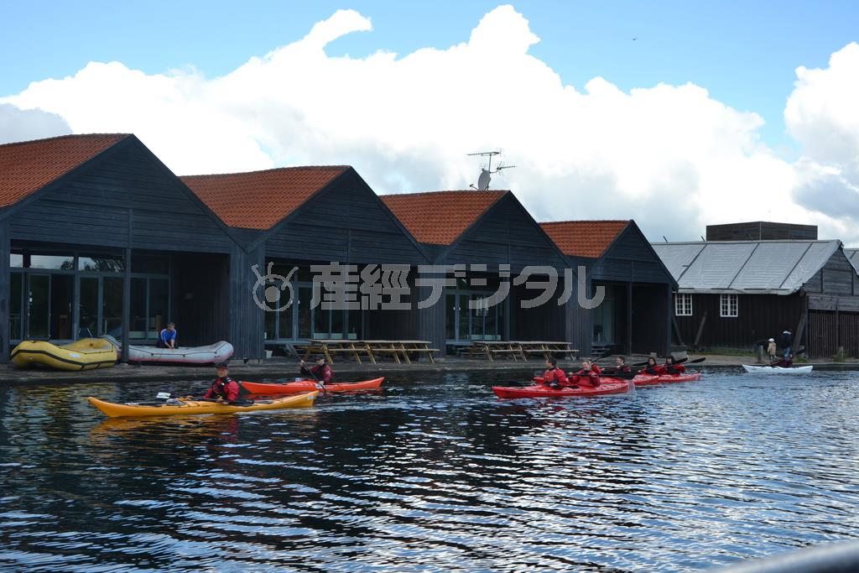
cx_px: 430
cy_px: 286
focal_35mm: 52
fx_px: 1253
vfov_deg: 25.8
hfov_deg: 37.8
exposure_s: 1/200
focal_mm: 35
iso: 100
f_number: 7.1
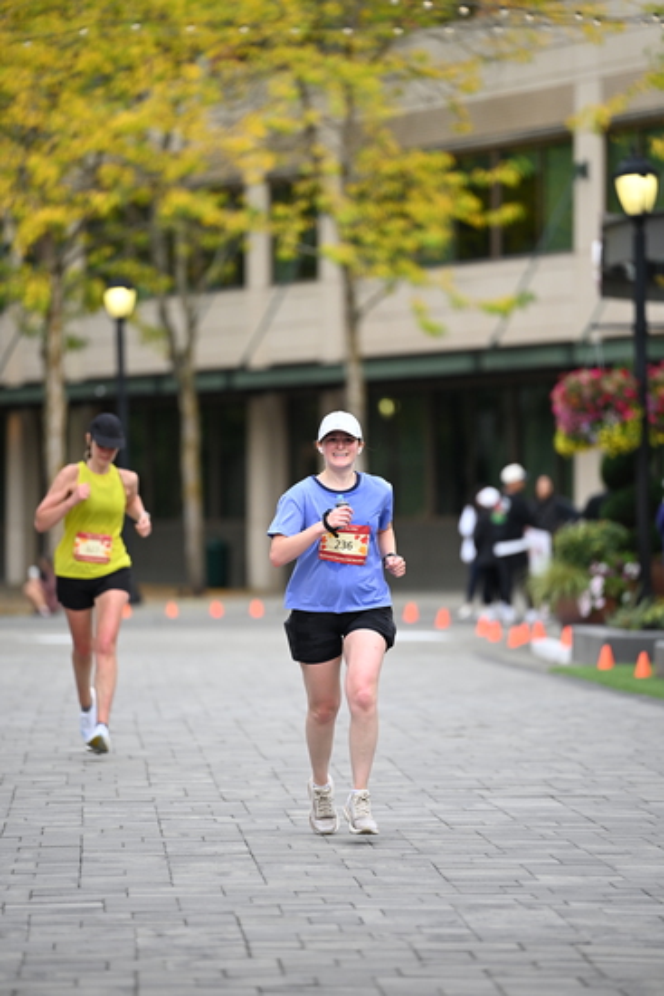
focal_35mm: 200
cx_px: 332
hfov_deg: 6.9
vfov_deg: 10.3
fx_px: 5529
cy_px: 498
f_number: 2.8
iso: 640
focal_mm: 200
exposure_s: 1/1600
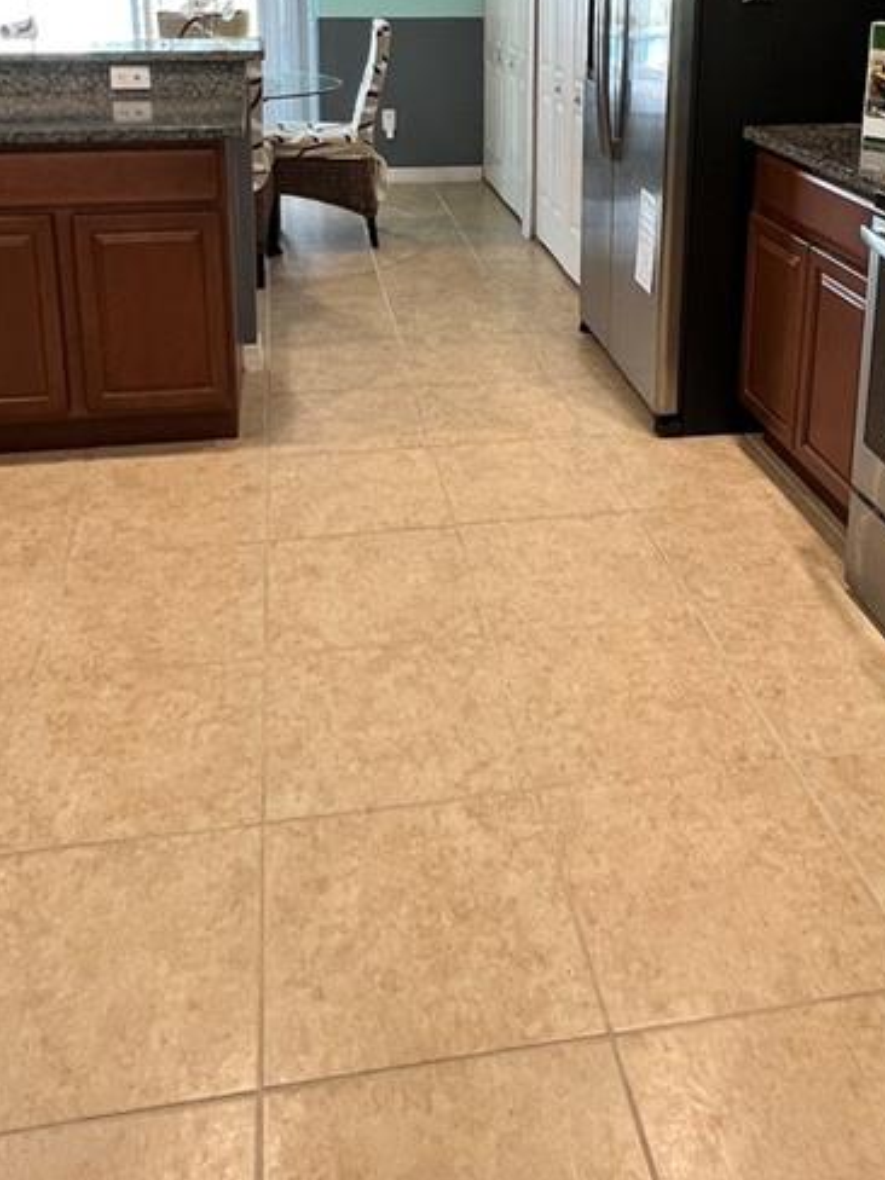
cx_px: 498
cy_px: 235
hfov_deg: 44.1
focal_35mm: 32
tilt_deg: -13.2
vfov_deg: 53.1
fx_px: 1091
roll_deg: +0.1
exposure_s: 1/60
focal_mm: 1.57
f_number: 1.8
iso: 200
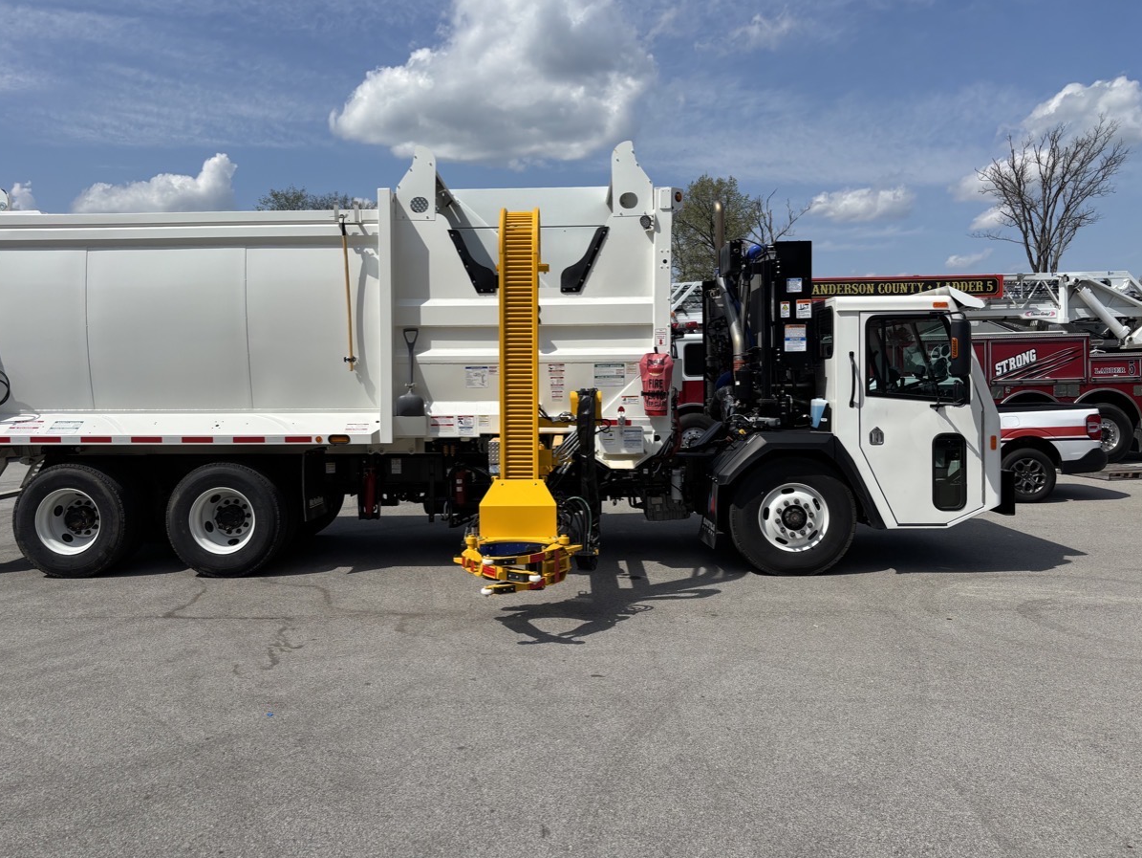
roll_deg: +1.0
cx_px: 517
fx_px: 957
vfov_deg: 48.2
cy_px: 400
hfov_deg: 61.5
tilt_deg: -1.9
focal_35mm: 29
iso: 50
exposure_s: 1/6329
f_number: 1.6
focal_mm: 5.96
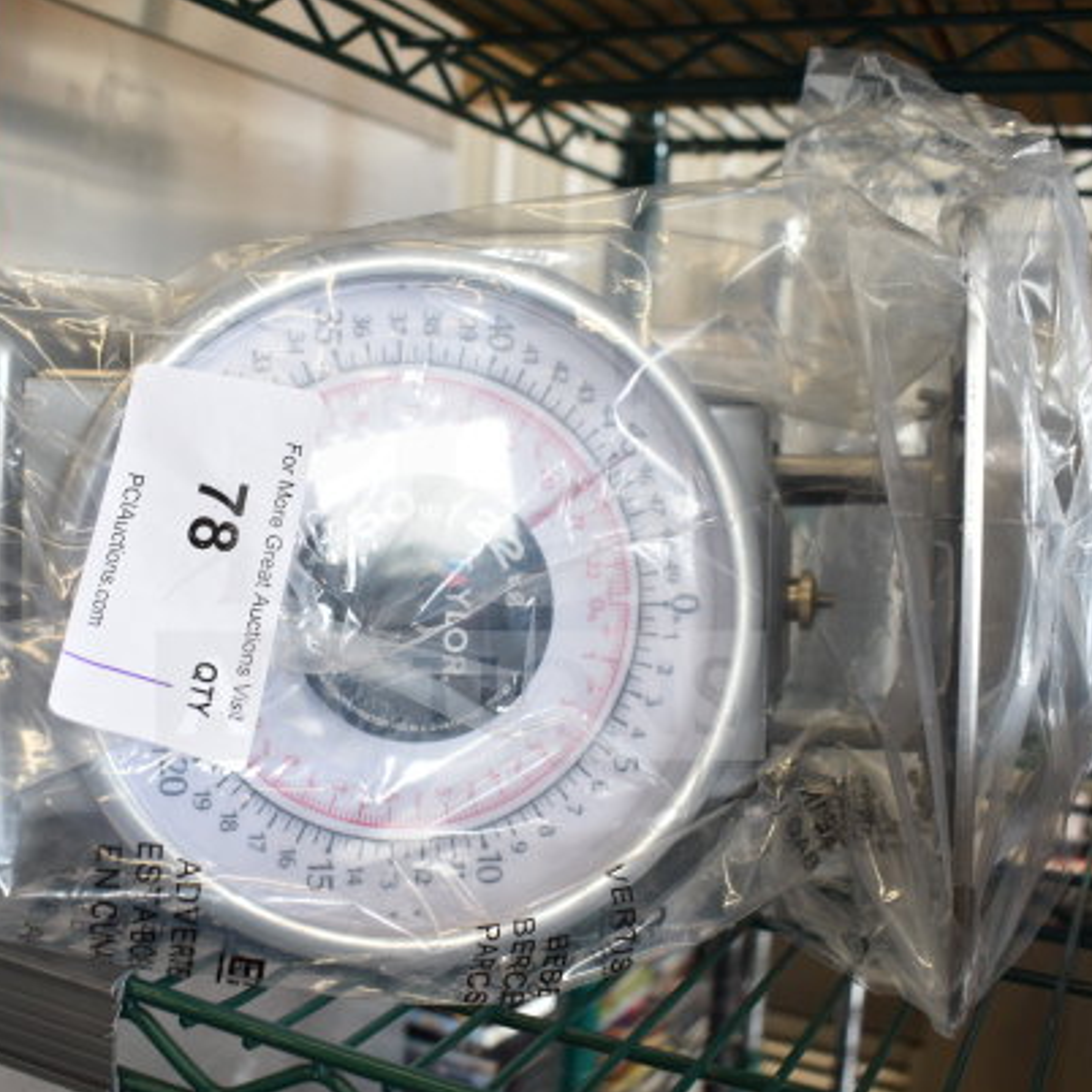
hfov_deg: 41.1
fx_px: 1451
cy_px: 545
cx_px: 459
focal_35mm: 41
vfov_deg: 41.3
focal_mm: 21
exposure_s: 1/40
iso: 200
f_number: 3.8
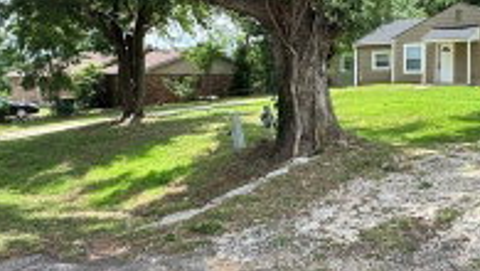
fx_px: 509
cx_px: 325
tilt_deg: -7.7
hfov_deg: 49.5
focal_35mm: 40
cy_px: 136
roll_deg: -0.1
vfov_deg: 29.8
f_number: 2.2
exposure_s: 1/713
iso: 50
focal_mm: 2.22
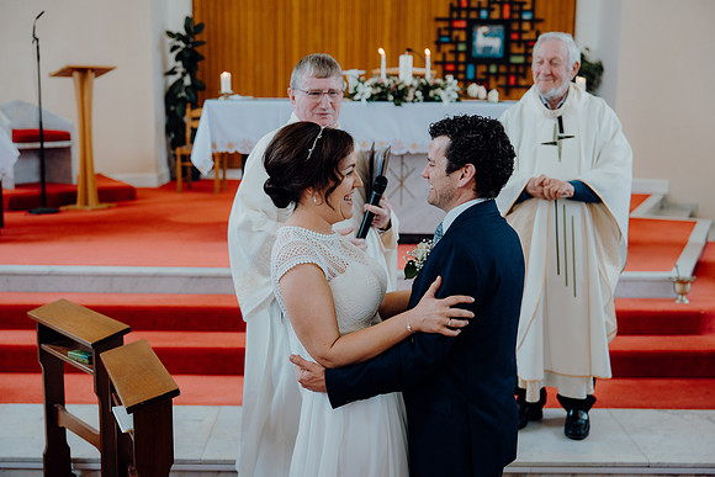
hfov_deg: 44.5
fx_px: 874
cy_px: 238
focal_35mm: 44
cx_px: 358
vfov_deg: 30.5
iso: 640
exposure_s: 1/200
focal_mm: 44
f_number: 2.8
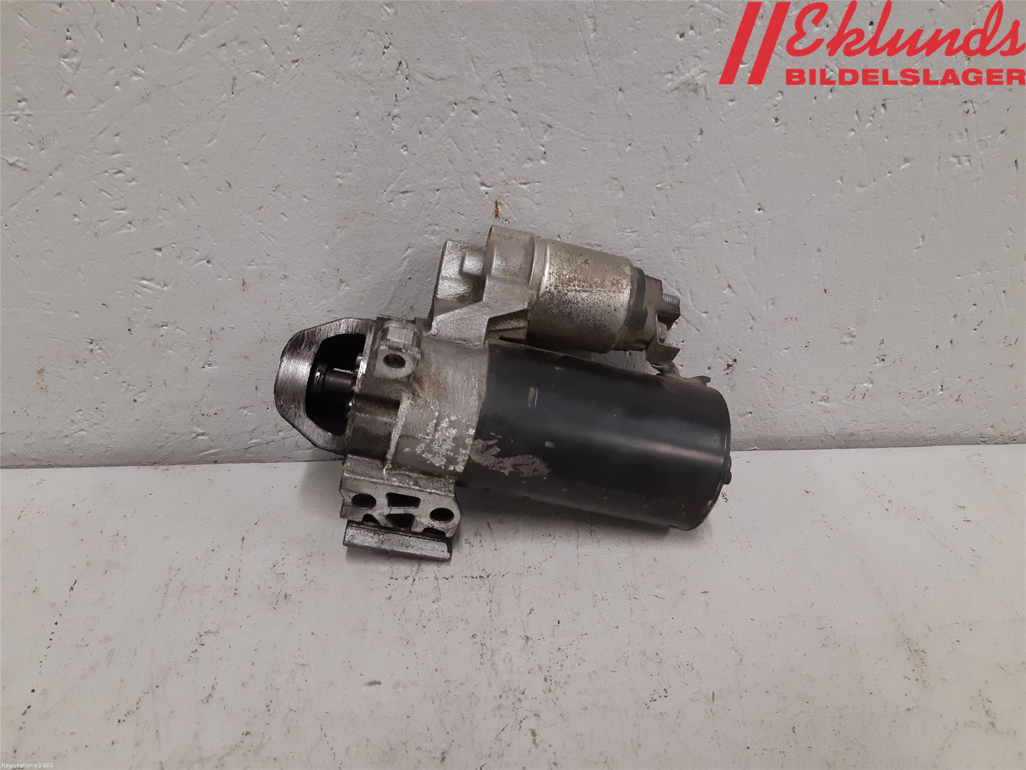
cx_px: 513
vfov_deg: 53.1
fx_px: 771
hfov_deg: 67.3
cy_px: 385
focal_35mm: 26
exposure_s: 1/50
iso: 160
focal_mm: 3.93
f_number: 1.7
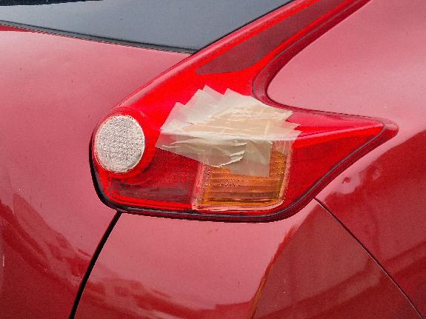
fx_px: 886
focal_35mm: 72
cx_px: 359
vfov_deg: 20.2
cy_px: 248
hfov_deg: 26.4
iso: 50
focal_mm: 5.4
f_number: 1.8
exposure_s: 1/244
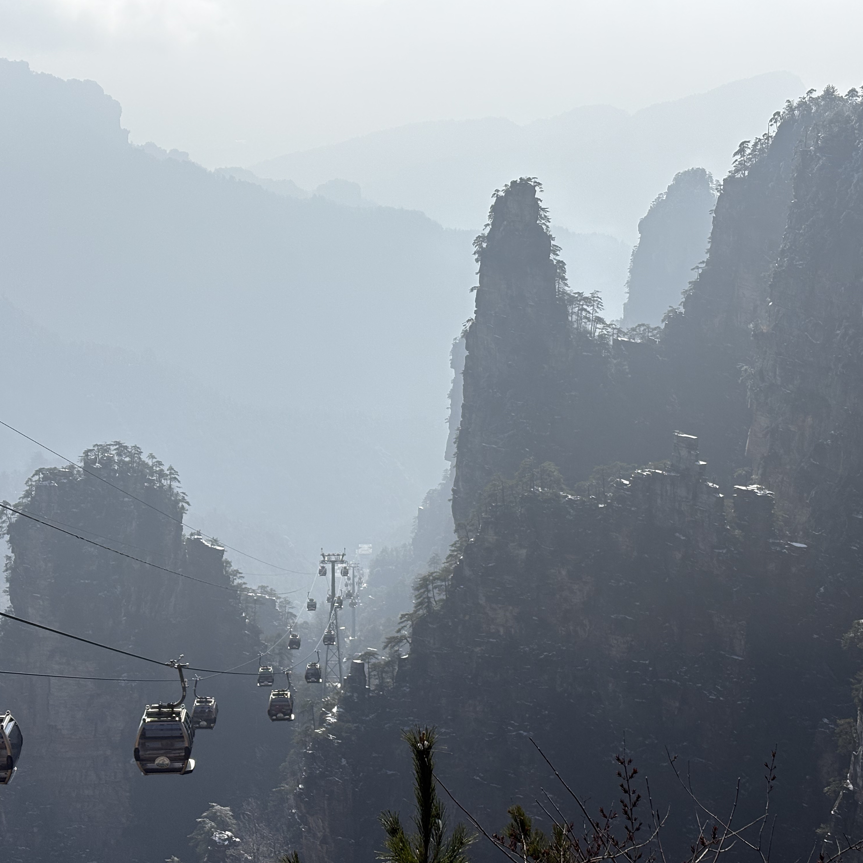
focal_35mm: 62
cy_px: 432
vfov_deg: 27.7
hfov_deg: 27.7
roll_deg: -1.1
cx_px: 473
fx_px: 1749
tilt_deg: -14.9
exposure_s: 1/5348
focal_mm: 5.96
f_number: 1.6
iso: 25
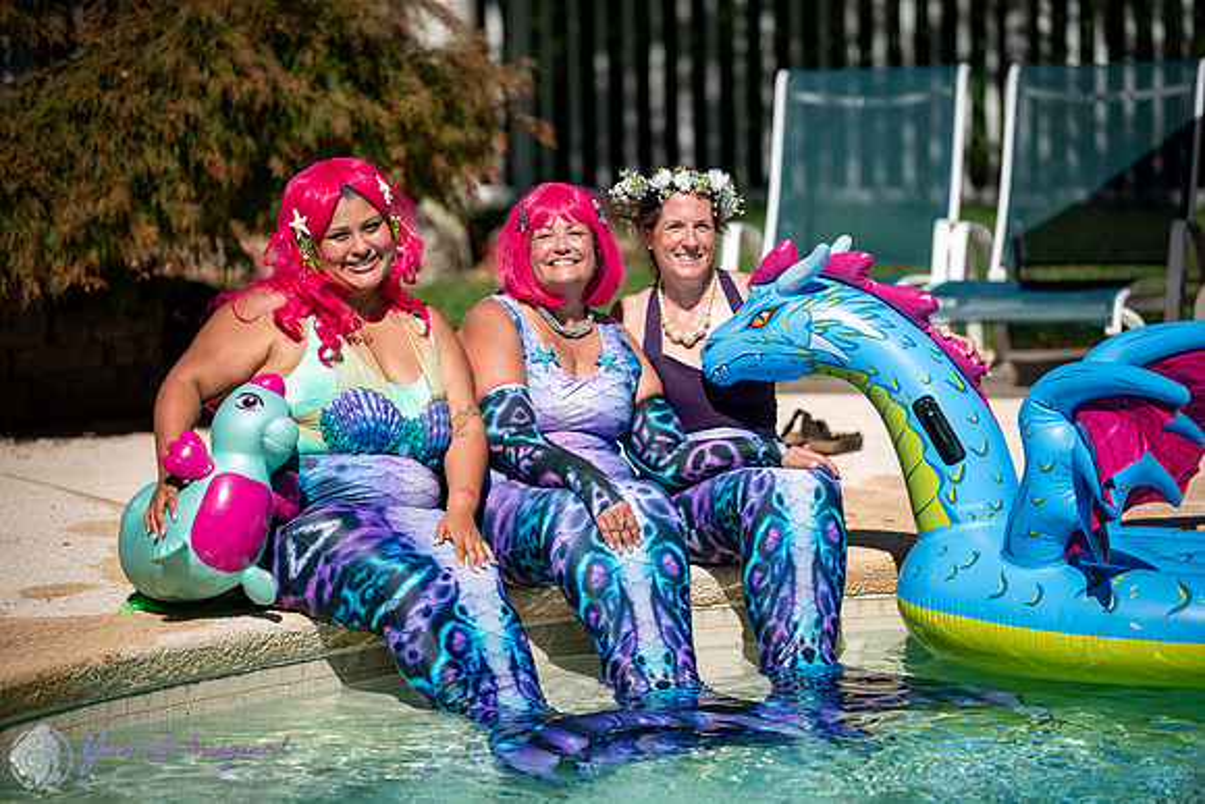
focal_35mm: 145
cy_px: 402
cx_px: 602
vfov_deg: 9.5
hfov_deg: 14.2
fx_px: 4854
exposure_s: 1/1600
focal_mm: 145
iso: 100
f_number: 2.8
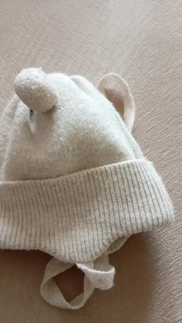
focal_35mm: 28
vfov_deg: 67.9
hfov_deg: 41.3
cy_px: 163
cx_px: 75
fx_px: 240
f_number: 1.8
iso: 451
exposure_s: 1/25
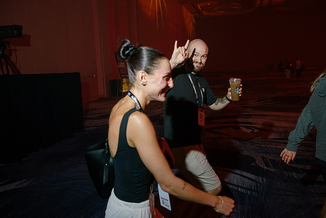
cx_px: 163
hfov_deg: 54.4
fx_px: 317
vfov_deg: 37.9
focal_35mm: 35
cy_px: 109
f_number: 4
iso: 1250
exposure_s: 1/160
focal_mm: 35
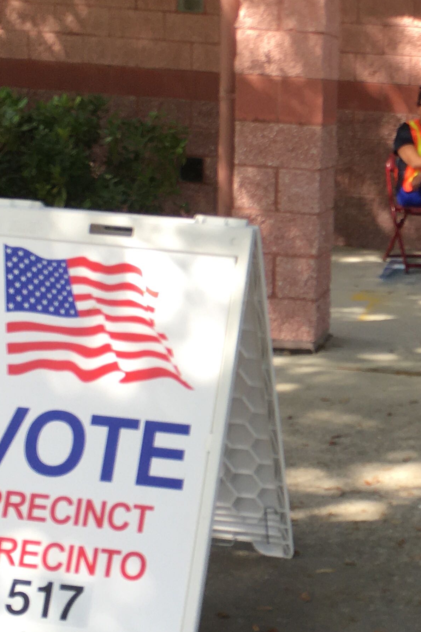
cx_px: 450
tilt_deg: -11.7
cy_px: 334
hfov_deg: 19.3
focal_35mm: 68
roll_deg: -1.8
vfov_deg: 29.6
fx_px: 1193
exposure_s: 1/437
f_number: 2.2
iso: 25
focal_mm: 4.15
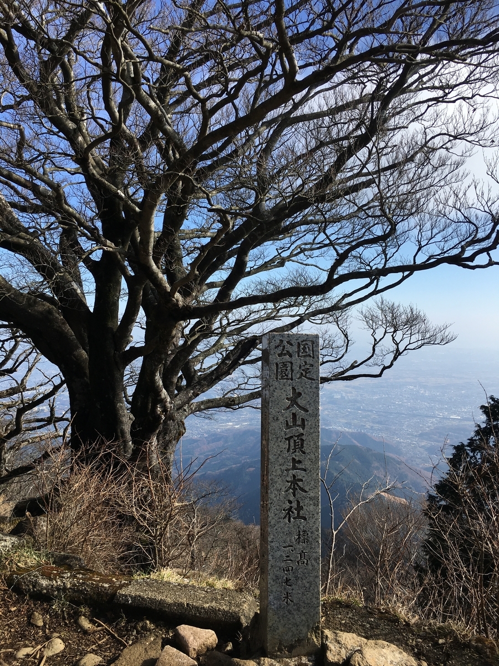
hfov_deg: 48.2
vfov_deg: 61.7
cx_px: 250
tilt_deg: -0.6
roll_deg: +1.8
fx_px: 557
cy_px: 333
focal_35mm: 29
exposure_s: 1/1350
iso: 25
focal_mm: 4.15
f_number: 2.2
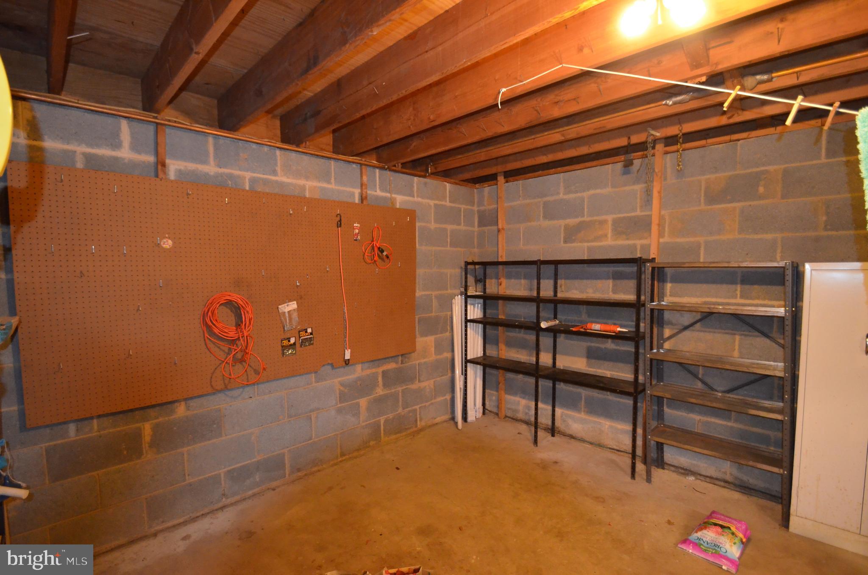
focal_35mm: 16
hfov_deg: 95.1
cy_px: 288
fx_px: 397
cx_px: 434
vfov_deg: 71.8
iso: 3200
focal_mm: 11
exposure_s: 1/60
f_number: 3.5
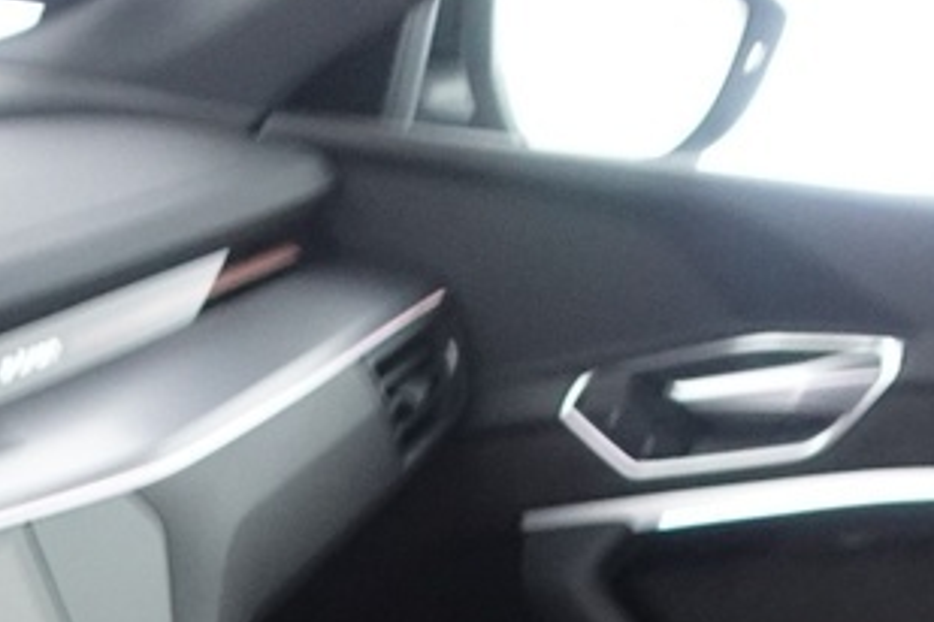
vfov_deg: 9.5
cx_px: -70
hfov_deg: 15.8
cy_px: 1561
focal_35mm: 126
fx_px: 3269
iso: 800
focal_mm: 9.4
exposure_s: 1/20
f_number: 1.8
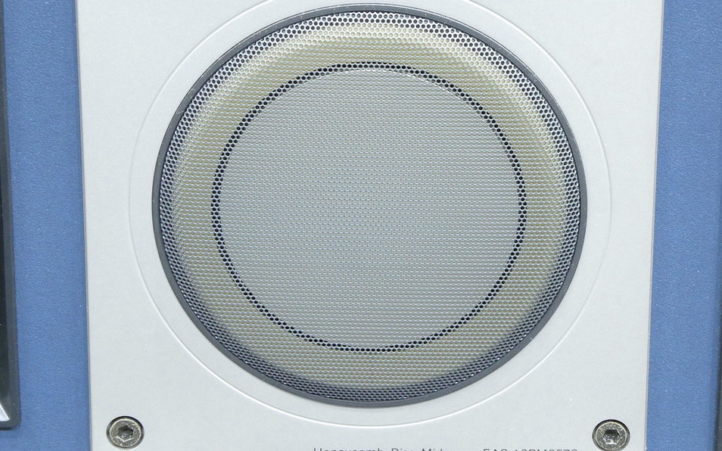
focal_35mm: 144
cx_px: 360
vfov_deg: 9.1
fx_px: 2833
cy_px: 204
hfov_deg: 14.5
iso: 400
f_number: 7.1
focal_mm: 24.2
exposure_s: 1.3
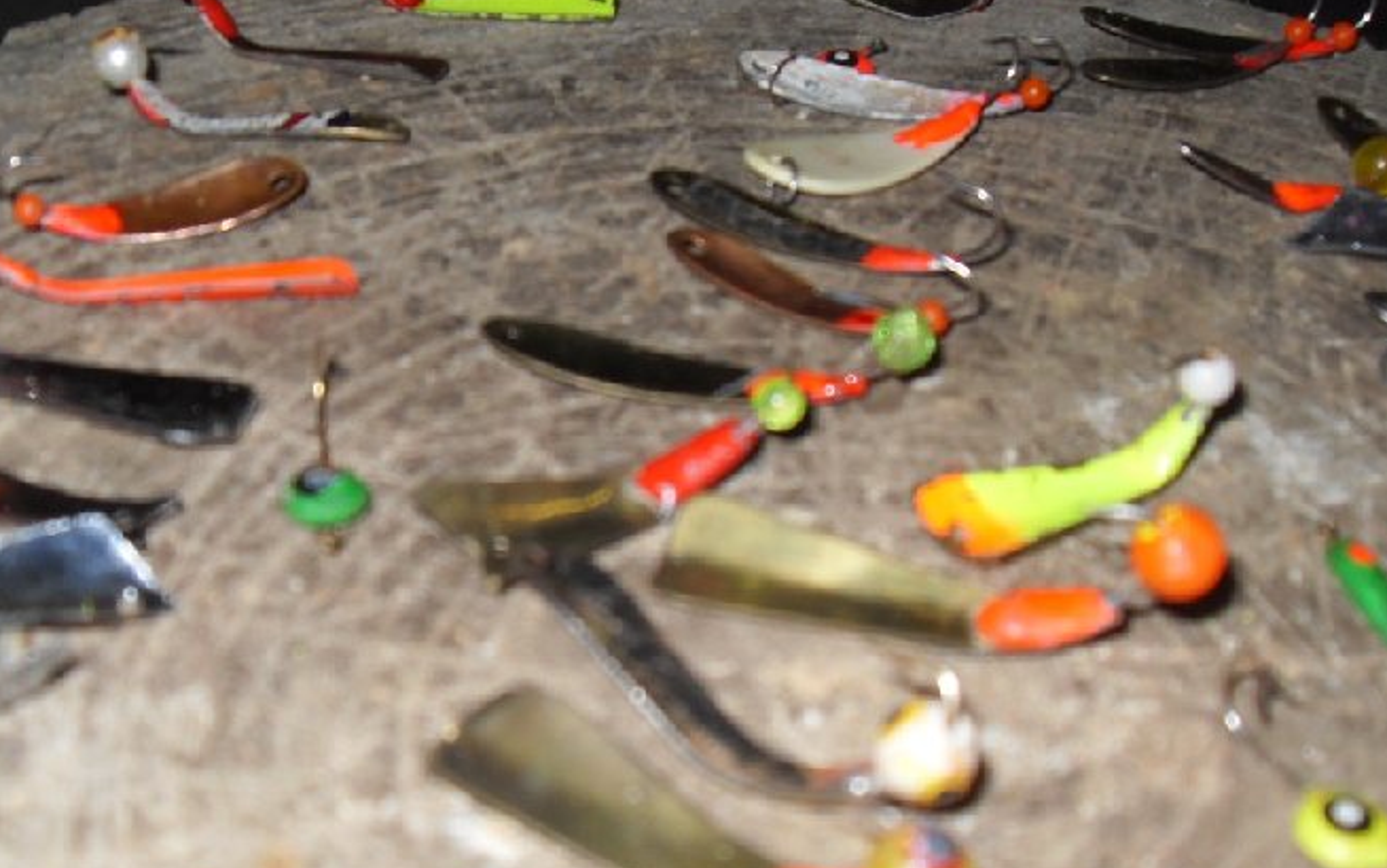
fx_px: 1664
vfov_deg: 29.1
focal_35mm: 44
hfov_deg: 45.2
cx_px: 656
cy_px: 546
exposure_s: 1/45
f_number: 2.8
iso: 100
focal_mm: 6.3
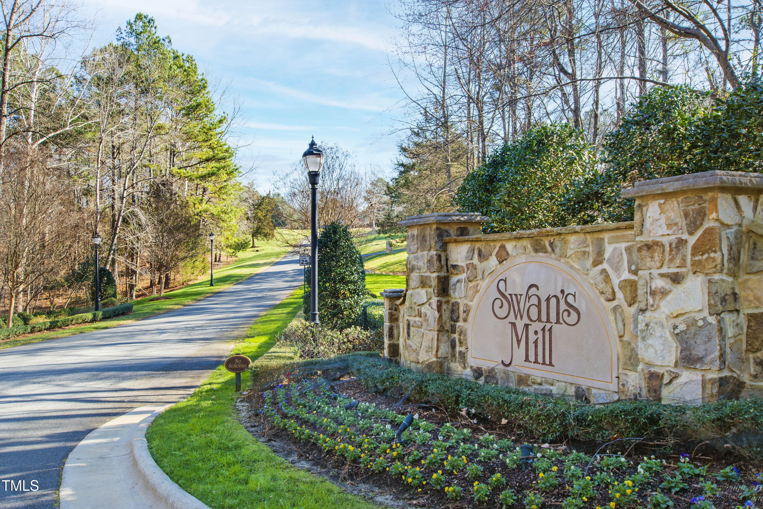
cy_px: 254
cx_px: 382
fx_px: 636
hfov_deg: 61.9
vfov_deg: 43.6
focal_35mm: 30
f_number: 7.1
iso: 100
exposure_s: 1/40
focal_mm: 20
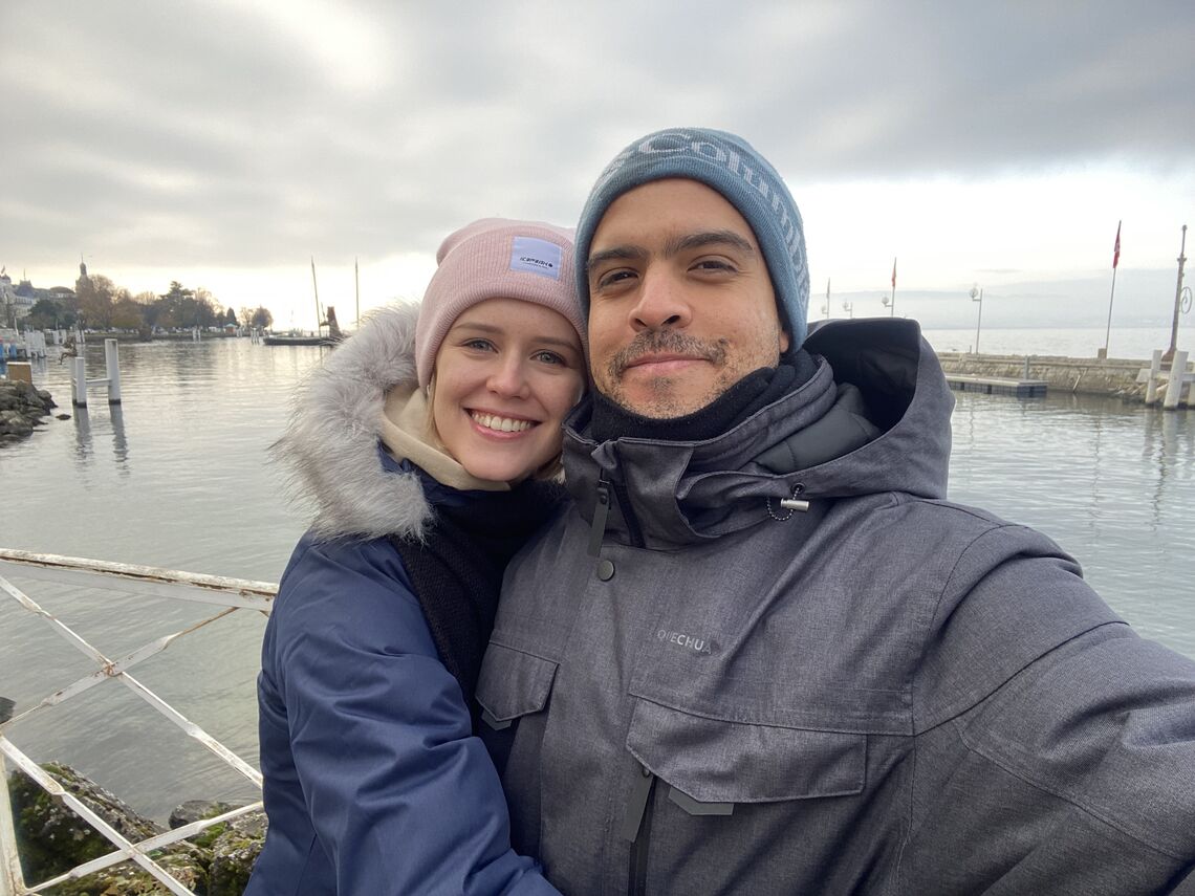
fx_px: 794
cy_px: 448
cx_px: 598
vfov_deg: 58.9
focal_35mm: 23
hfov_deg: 73.9
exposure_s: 1/122
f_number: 2.2
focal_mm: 2.71
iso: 50
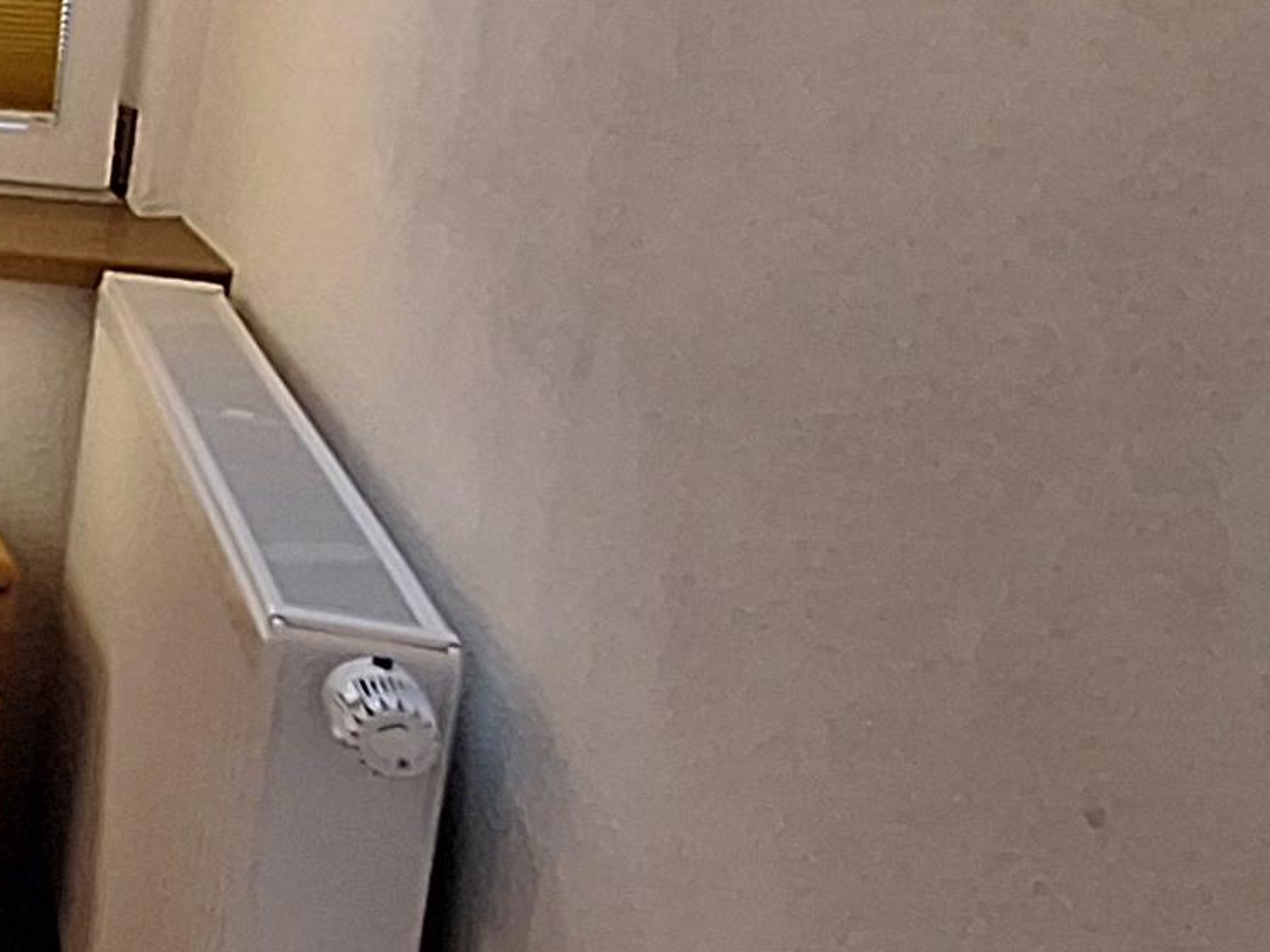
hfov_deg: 19.1
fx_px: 2531
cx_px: -1182
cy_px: 61
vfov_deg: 20.8
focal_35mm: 69
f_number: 2.2
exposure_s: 1/33
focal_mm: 1.74
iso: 200
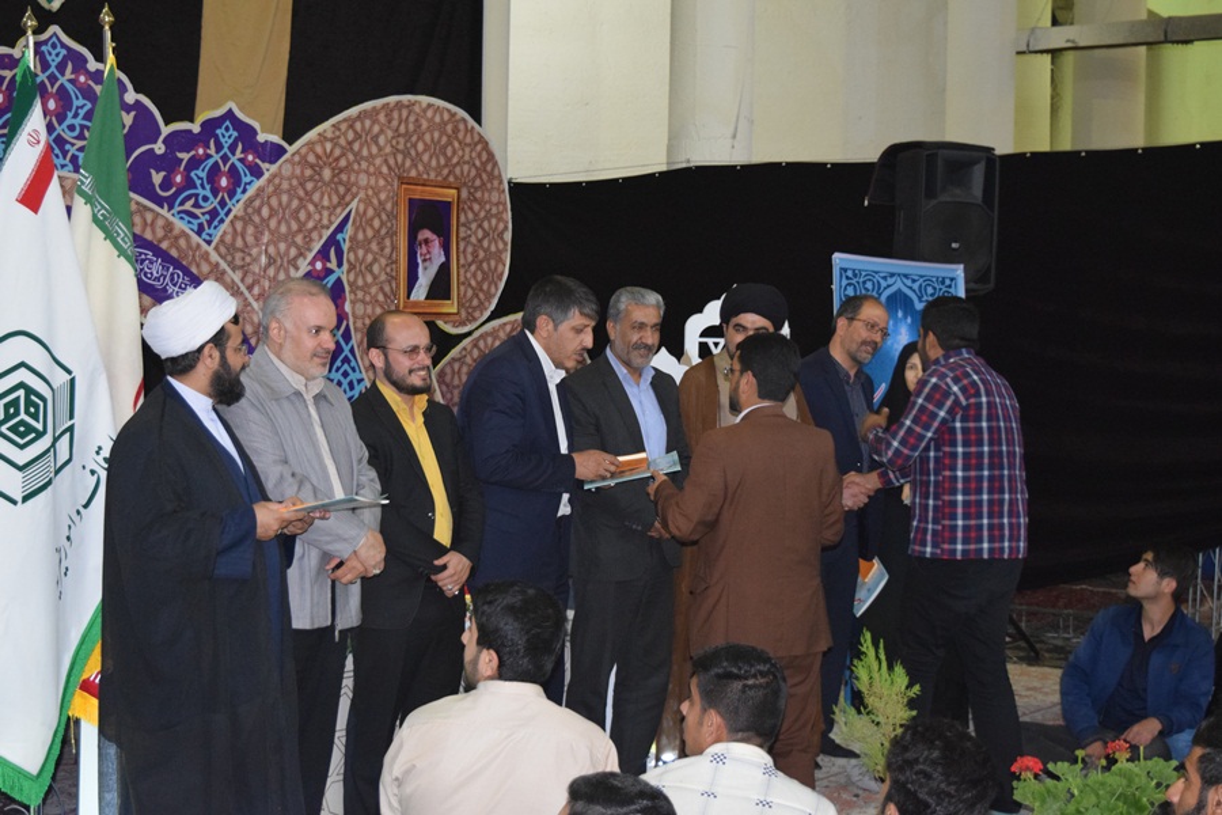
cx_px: 611
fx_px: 1935
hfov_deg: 35.1
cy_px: 408
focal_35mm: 57
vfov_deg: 23.8
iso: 3200
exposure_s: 1/60
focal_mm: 38
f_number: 4.8
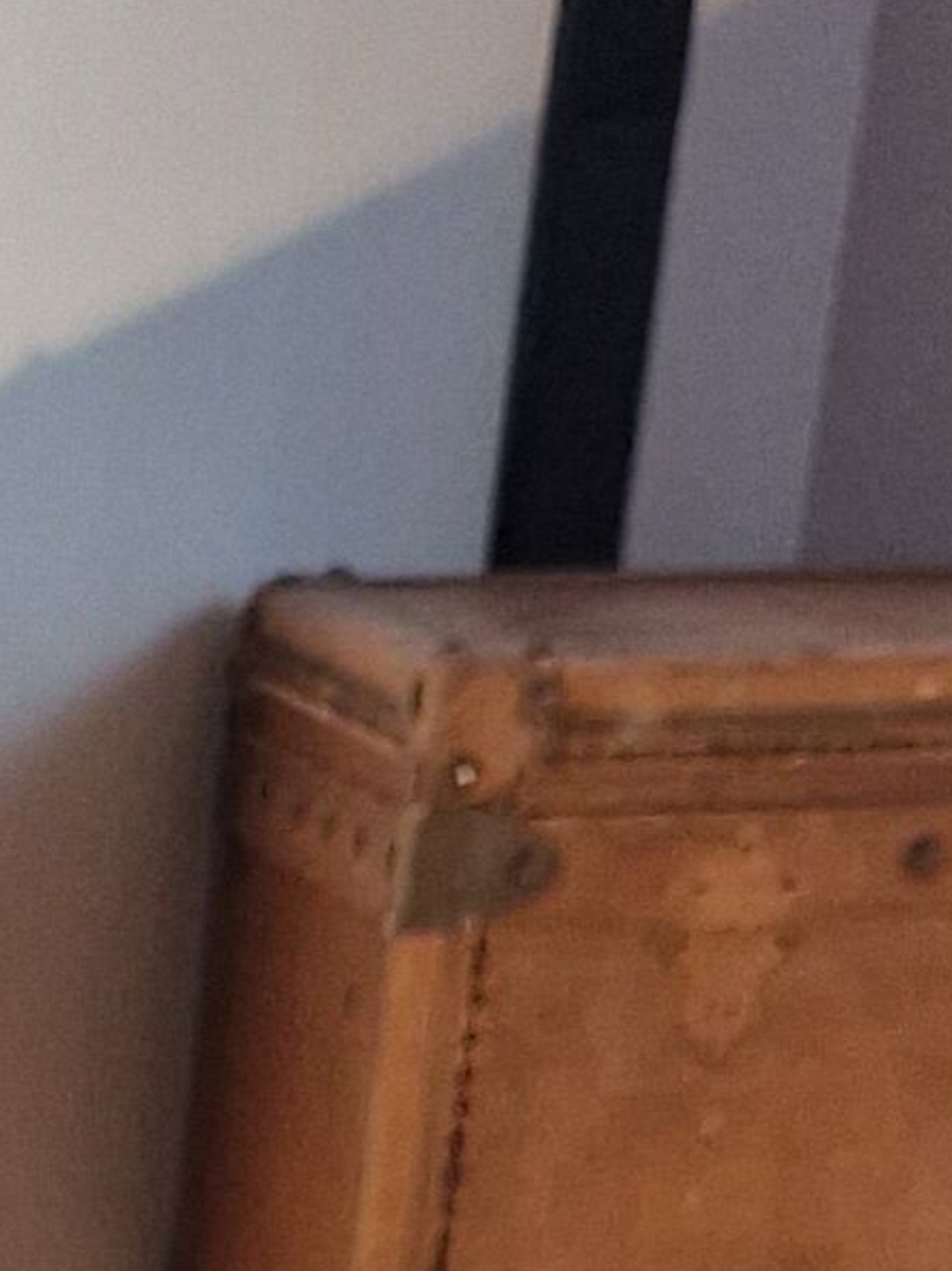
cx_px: -1129
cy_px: 4160
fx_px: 5725
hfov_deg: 8.8
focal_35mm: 156
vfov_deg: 9.2
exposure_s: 1/180
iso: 160
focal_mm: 5.4
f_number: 1.8
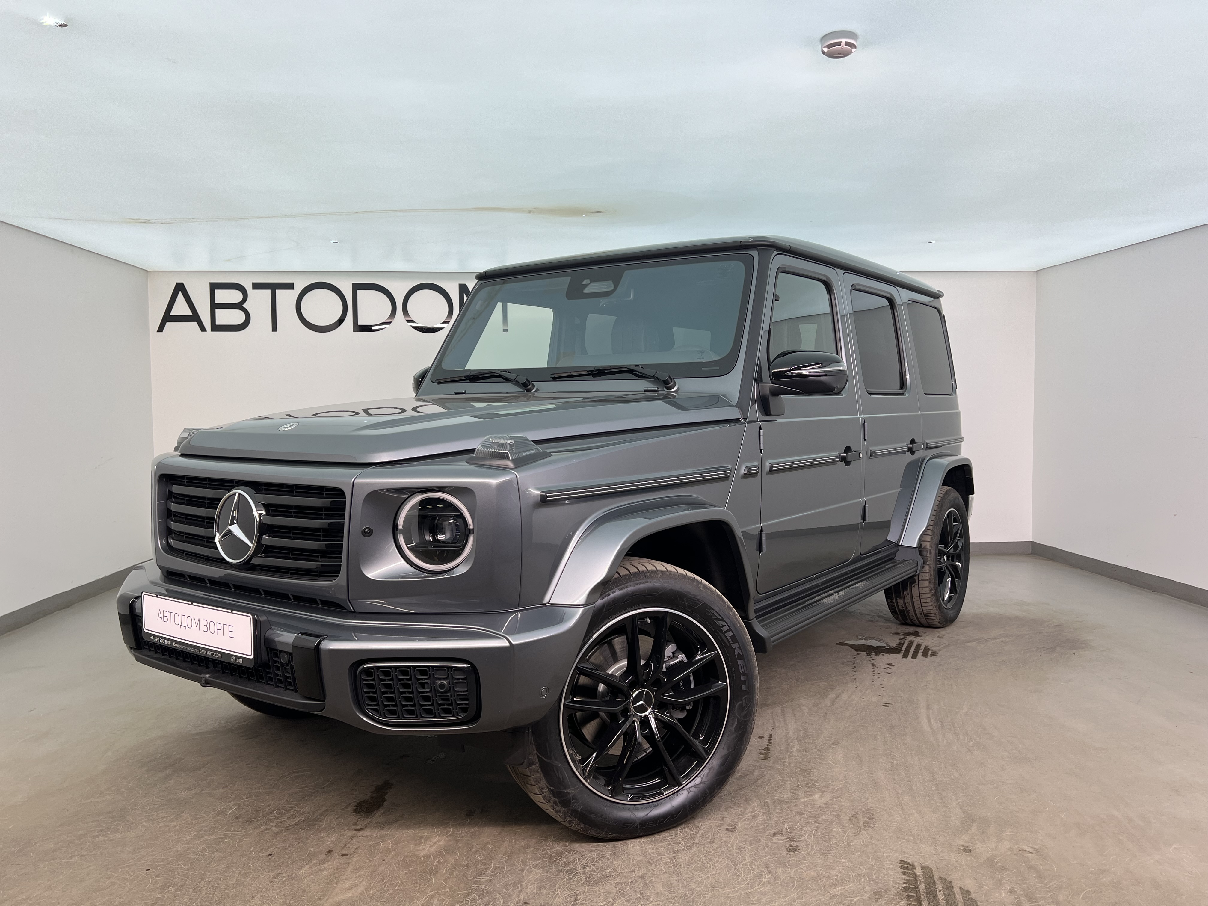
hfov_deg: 67.3
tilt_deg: -4.2
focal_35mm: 26
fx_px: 907
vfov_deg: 53.1
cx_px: 604
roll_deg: +0.5
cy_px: 453
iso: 32
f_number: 1.5
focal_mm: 5.7
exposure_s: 1/84
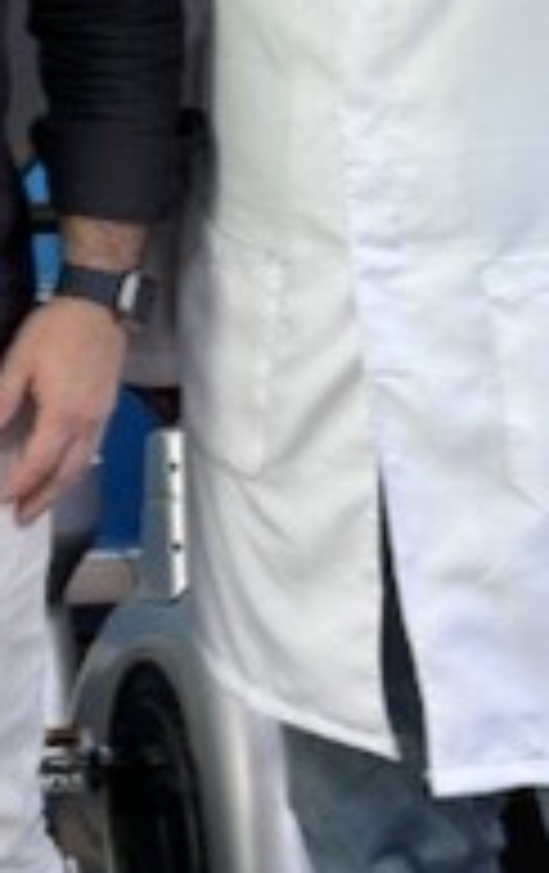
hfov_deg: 9.3
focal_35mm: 134
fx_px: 3194
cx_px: -459
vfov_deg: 15.4
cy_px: 126
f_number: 1.78
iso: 125
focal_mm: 6.76
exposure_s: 1/60
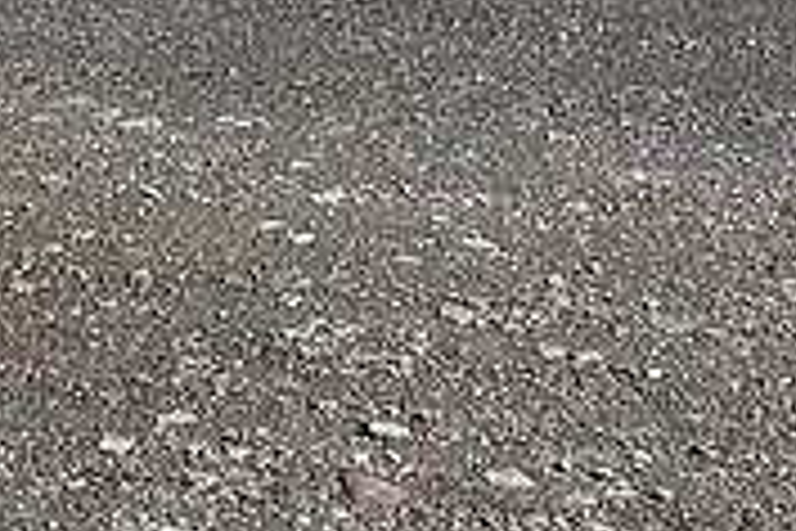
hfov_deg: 13.4
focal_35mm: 153
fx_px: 3383
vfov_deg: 8.2
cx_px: 288
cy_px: -770
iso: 50
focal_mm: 5.7
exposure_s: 1/6579
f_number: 1.5
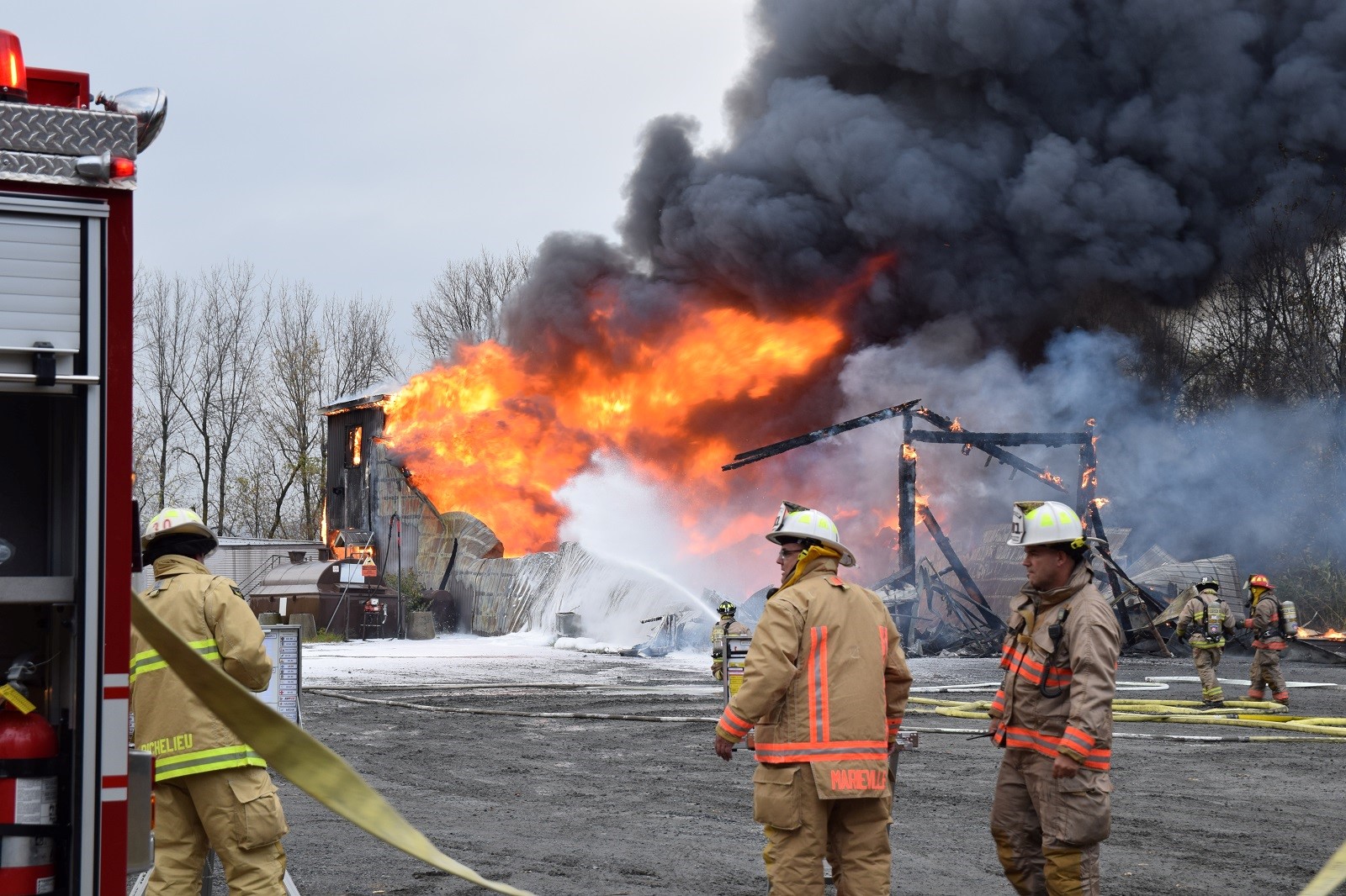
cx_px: 673
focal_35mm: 69
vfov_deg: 19.7
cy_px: 448
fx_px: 2579
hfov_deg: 29.2
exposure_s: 1/80
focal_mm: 46
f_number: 7.1
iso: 200
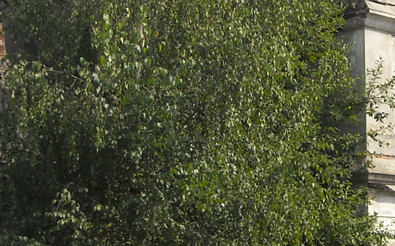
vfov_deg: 11.8
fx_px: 1195
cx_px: 306
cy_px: 88
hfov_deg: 18.6
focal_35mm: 111
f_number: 5.6
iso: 64
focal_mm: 5.7
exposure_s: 1/135
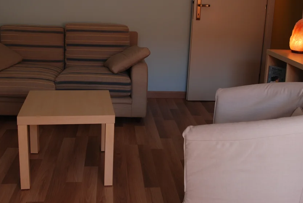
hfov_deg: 45.3
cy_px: 59
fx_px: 362
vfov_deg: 30.9
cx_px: 166
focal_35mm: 43
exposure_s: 1/15
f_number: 4.5
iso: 100
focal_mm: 20
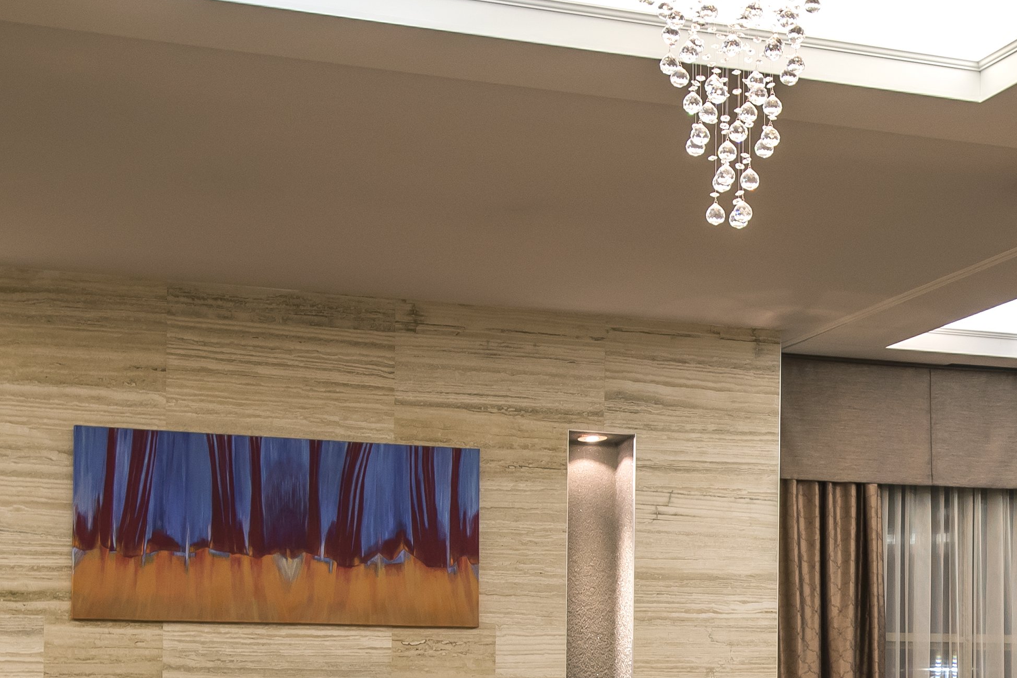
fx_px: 2231
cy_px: 777
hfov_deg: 24.7
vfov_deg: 16.7
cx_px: 968
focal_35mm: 79
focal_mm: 26
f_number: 8
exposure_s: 1/13
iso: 400
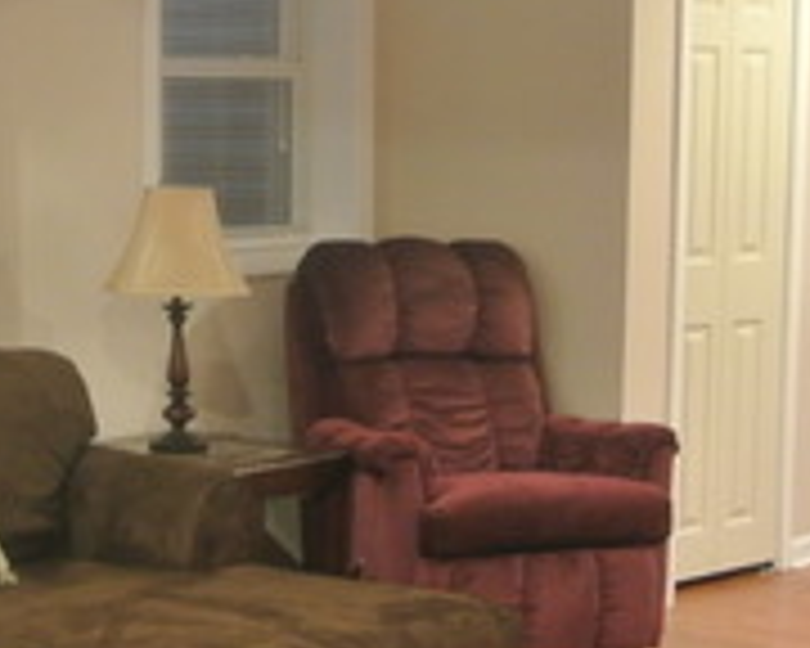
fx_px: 2158
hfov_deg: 21.1
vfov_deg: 17.0
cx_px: 198
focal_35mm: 90
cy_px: 513
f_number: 3.5
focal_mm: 10
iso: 800
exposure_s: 1/15
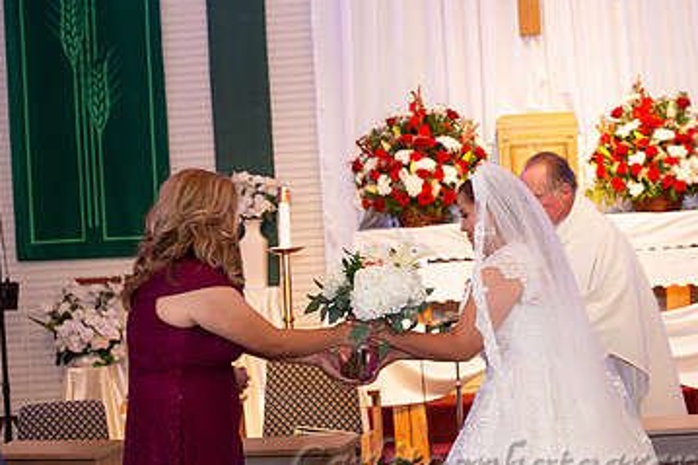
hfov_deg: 18.0
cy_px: 276
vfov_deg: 12.1
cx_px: 515
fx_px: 2190
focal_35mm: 113
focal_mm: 70
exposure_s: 1/60
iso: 1250
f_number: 4.5
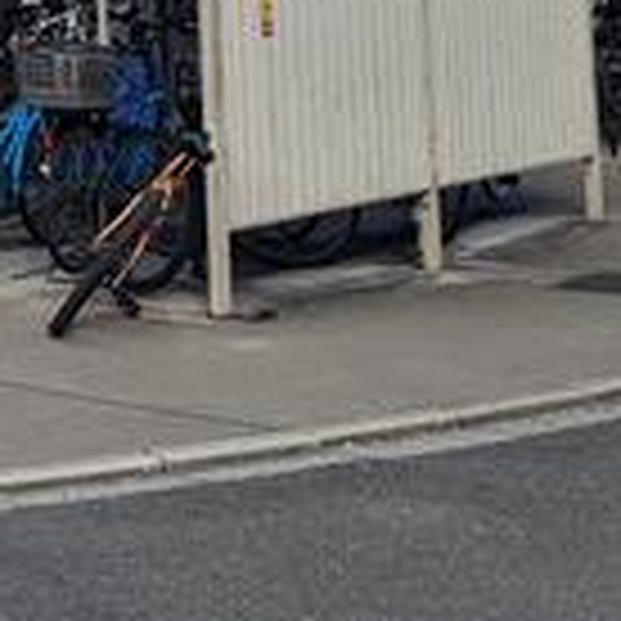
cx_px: -378
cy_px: -286
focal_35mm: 108
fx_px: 2192
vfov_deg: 15.0
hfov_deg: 14.7
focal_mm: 6.81
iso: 49
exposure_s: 1/1381
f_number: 1.85
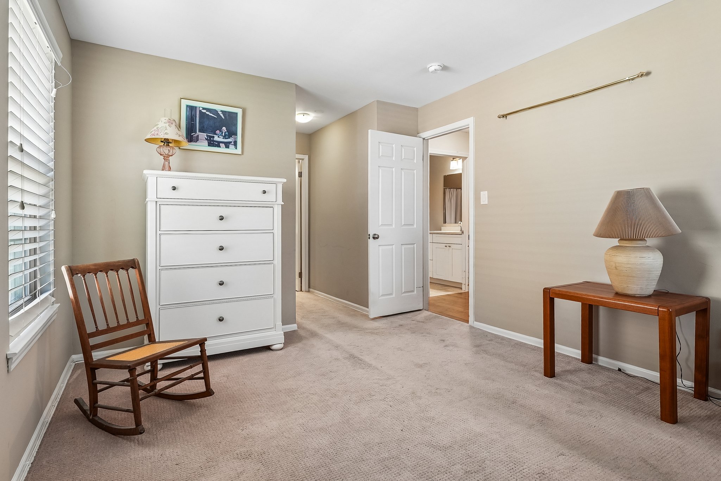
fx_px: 363
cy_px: 240
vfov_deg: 67.1
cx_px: 360
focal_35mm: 18
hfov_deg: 89.7
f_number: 7.1
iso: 640
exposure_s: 1/20
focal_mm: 18.1
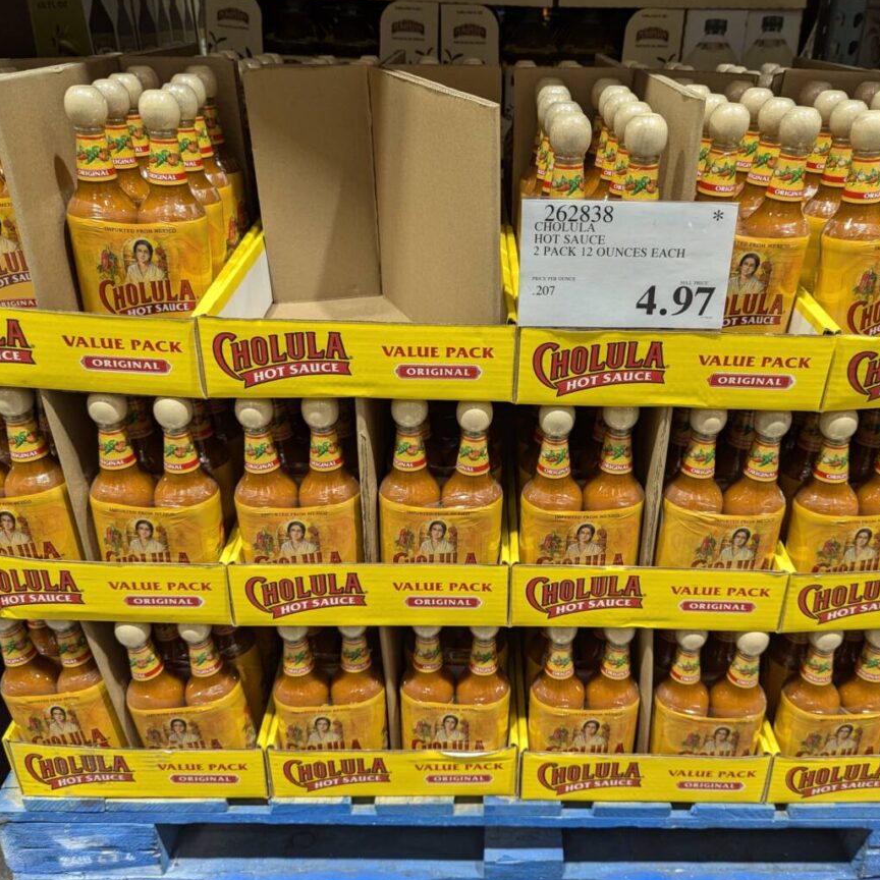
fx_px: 834
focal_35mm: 29
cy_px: 441
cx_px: 486
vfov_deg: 55.6
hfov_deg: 55.5
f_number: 1.85
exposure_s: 1/48.6
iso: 114
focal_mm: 6.81
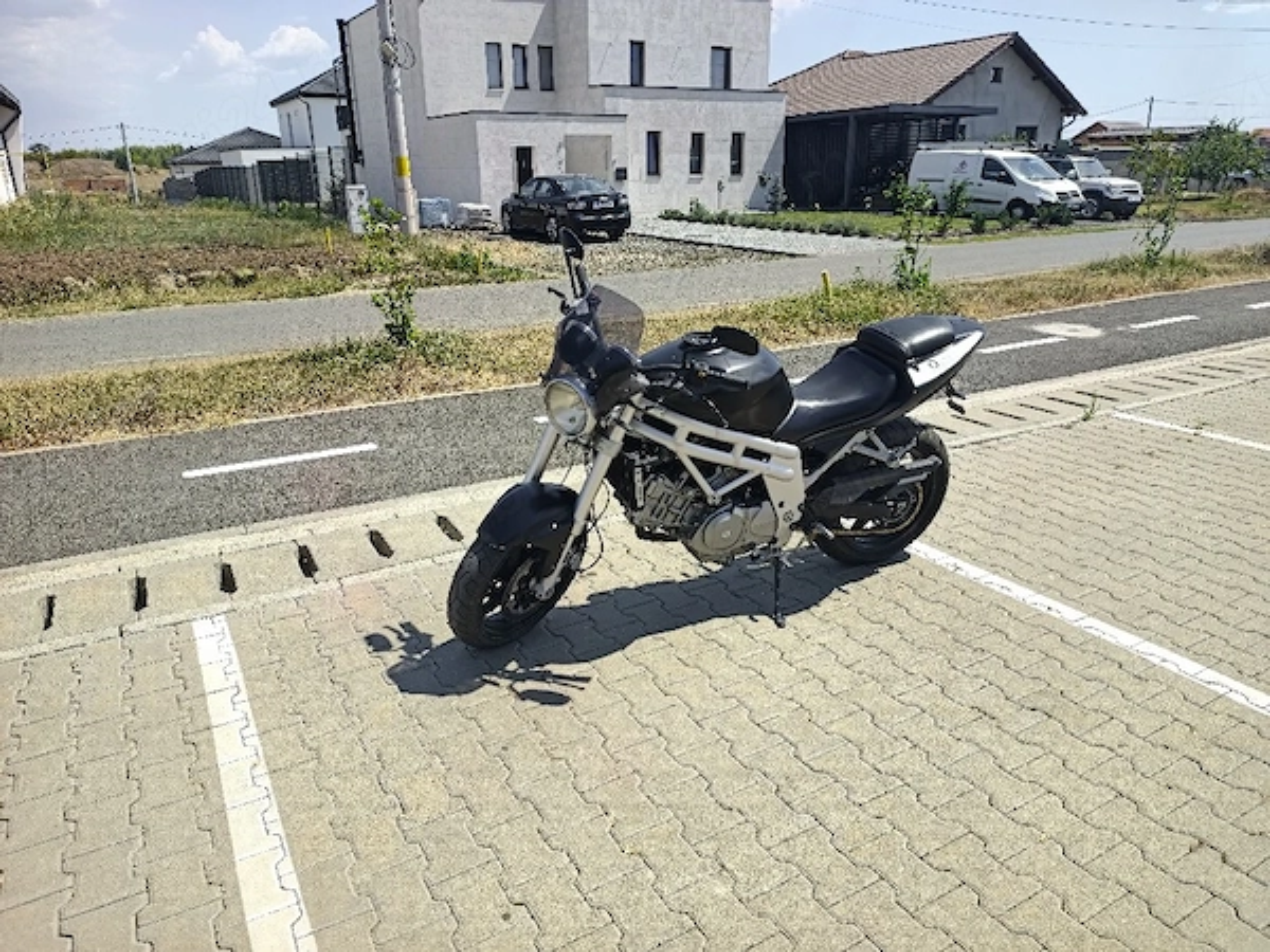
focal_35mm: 23
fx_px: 844
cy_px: 476
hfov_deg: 73.9
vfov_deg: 58.9
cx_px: 635
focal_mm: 6.19
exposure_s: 1/625
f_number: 1.65
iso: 50
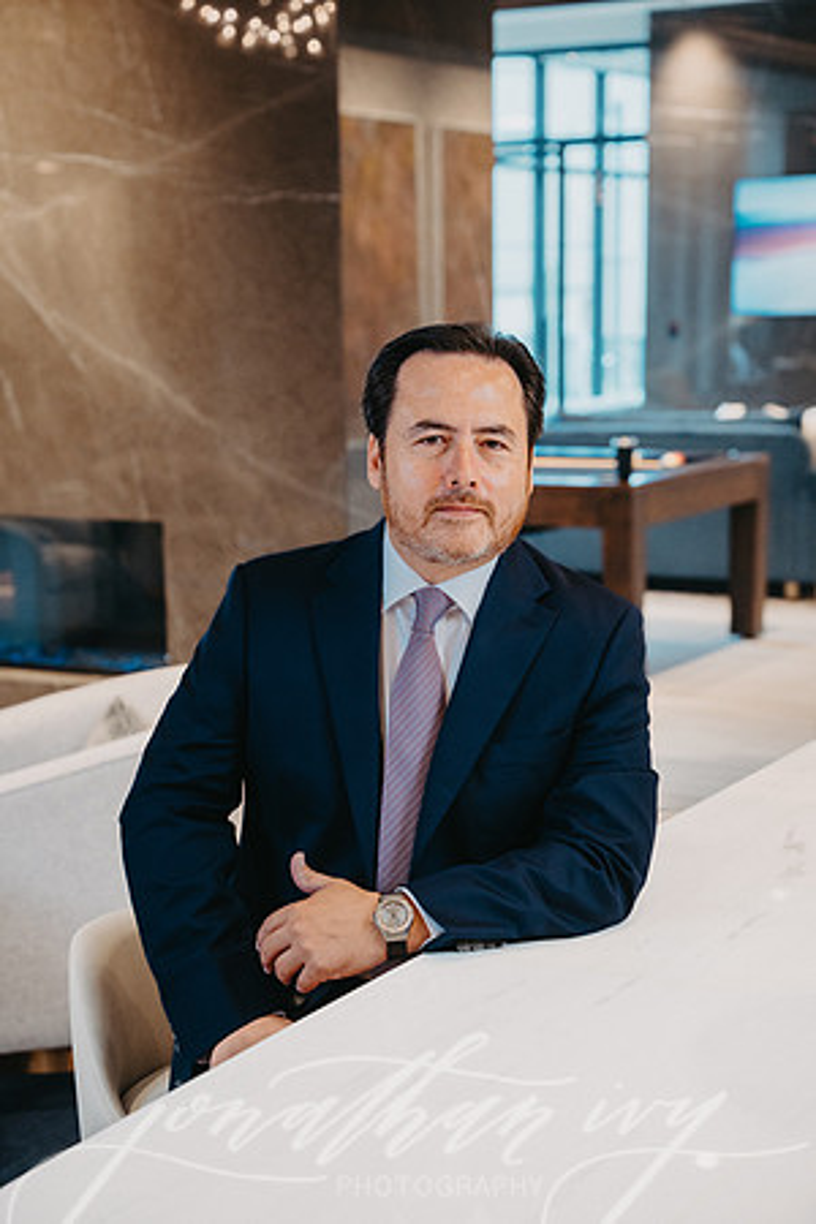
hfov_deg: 19.5
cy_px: 612
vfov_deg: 28.8
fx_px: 2380
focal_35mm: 70
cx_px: 408
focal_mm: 70
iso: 1000
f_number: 4.5
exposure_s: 1/100
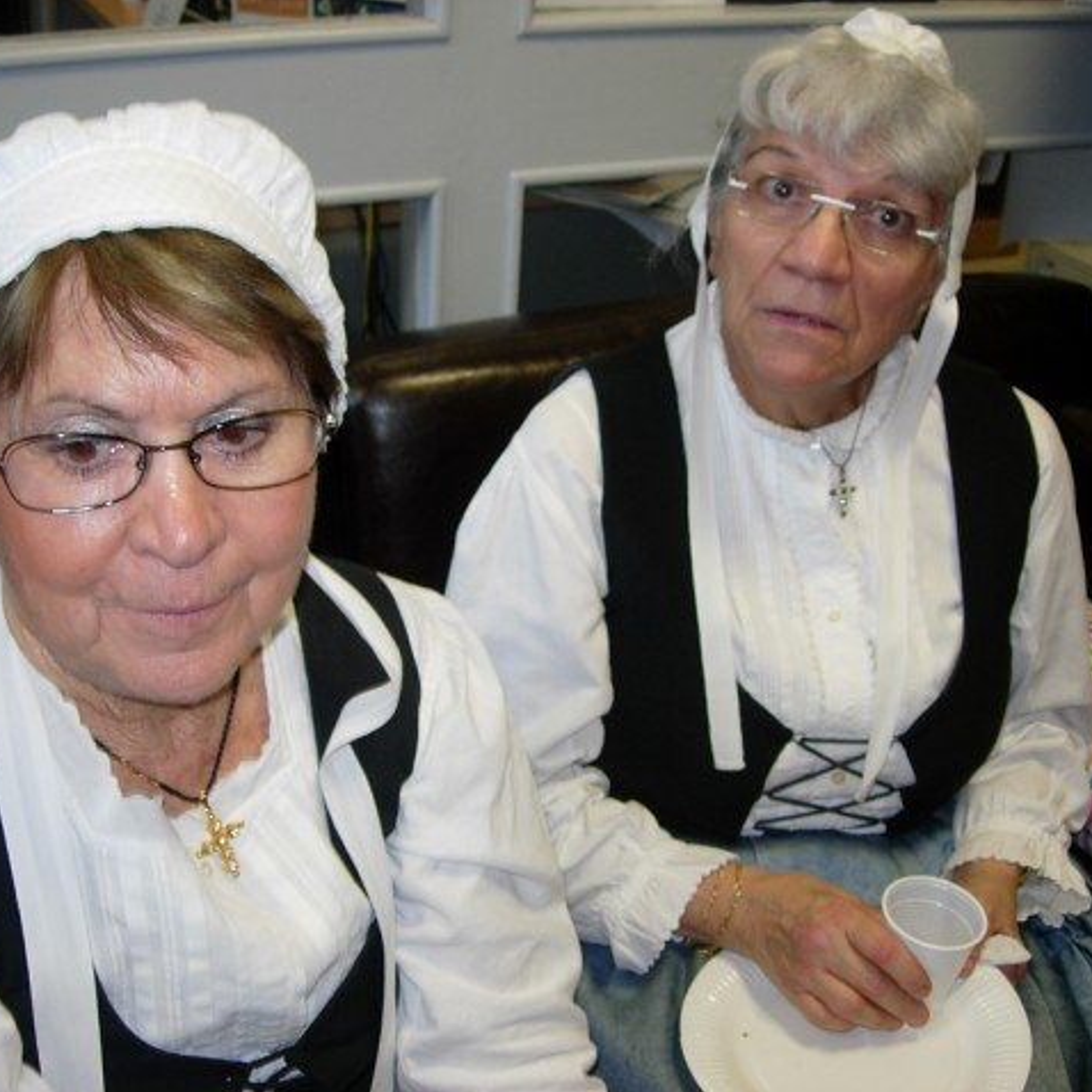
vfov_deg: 37.6
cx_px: 551
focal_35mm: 45
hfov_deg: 37.6
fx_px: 1606
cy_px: 546
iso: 79
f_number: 2.8
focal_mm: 7.8
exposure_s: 1/32
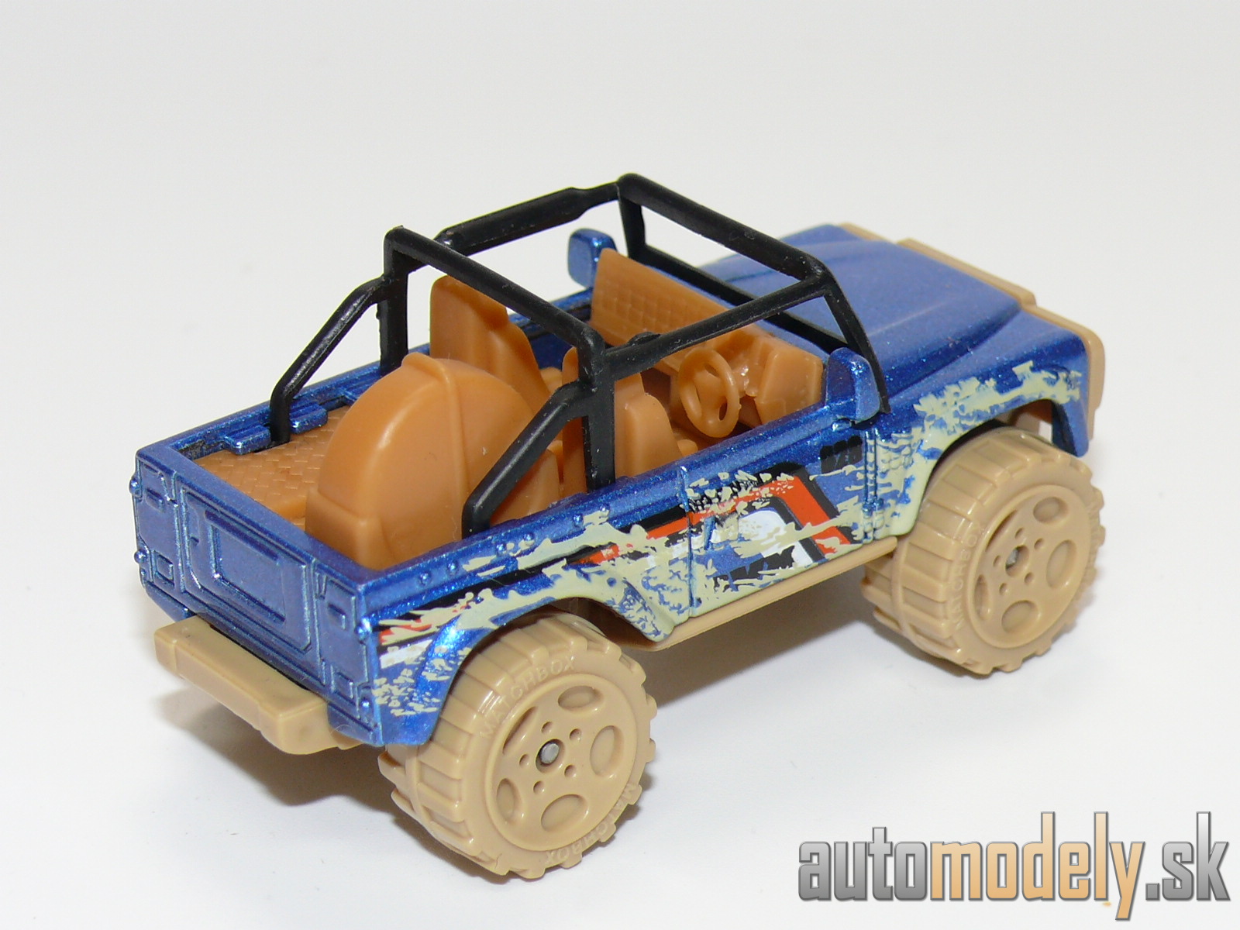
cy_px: 465
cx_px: 620
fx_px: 4012
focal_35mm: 112
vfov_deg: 13.2
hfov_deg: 17.6
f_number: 4
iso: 100
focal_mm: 14.1
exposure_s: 1/30
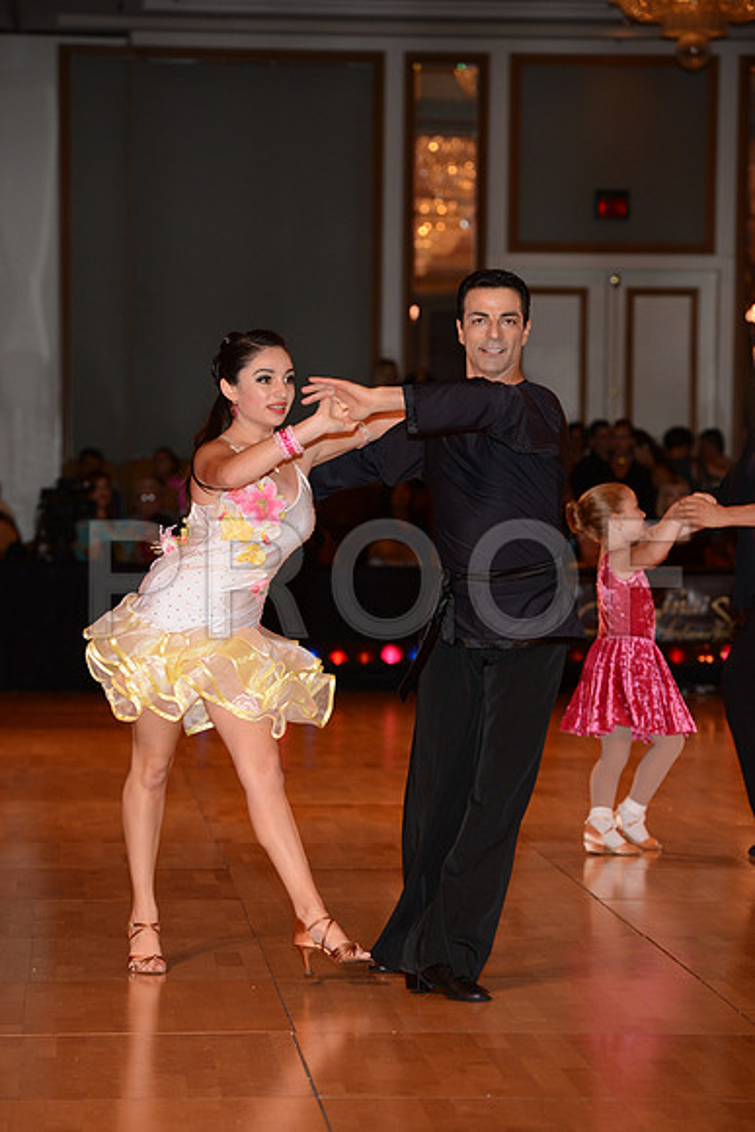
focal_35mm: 140
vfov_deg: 14.7
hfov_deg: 9.8
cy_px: 566
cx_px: 378
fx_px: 4401
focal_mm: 140
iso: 1000
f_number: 5.6
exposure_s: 1/250
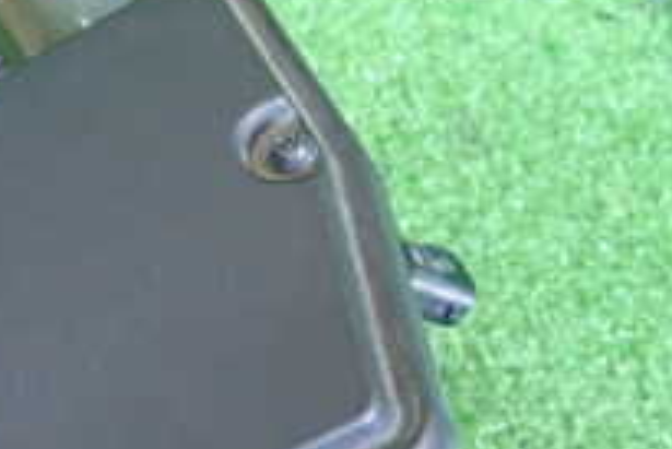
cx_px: -10
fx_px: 1420
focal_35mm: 76
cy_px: 347
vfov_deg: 17.8
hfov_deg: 25.3
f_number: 2
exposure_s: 1/60
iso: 800
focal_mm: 4.5
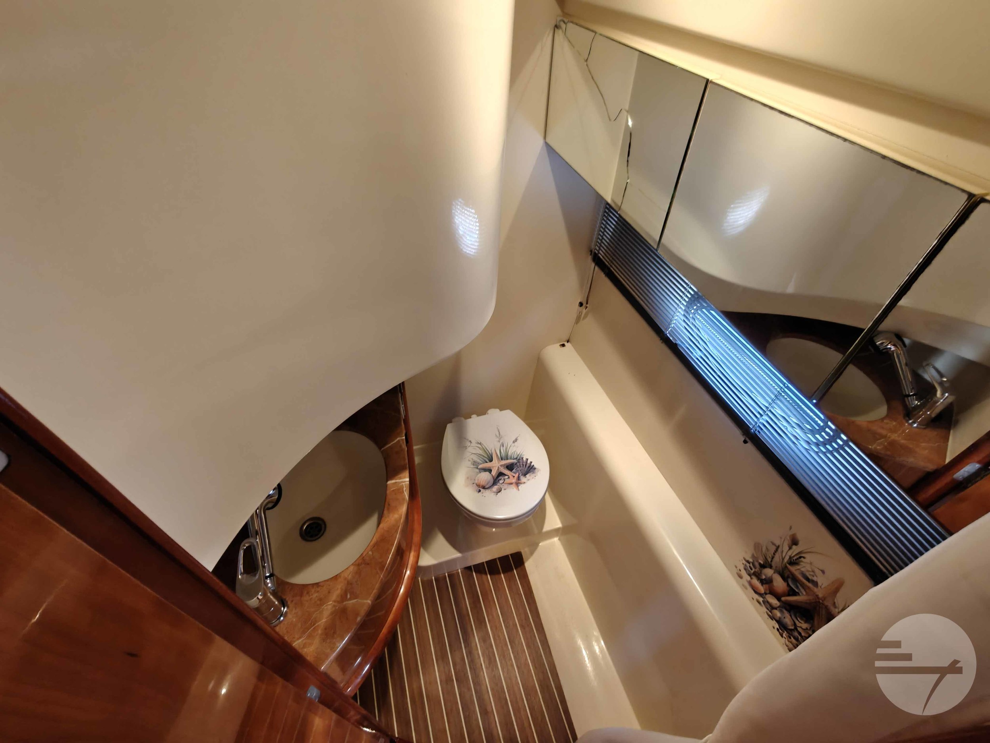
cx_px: 495
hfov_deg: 98.2
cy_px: 372
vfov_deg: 81.7
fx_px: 429
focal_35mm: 15
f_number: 2
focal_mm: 2.3
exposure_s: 1/20
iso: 2000
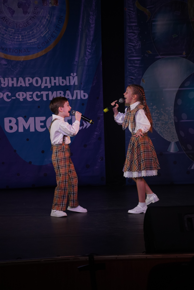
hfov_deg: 8.2
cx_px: 97
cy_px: 145
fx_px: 1350
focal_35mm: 167
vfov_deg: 12.3
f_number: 5.6
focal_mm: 167
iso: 2000
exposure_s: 1/400
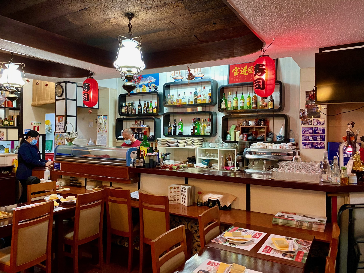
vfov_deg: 51.4
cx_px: 176
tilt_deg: -1.8
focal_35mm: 27
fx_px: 284
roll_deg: -0.2
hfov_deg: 65.3
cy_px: 134
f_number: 1.8
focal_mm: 4.25
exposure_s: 1/33
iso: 400
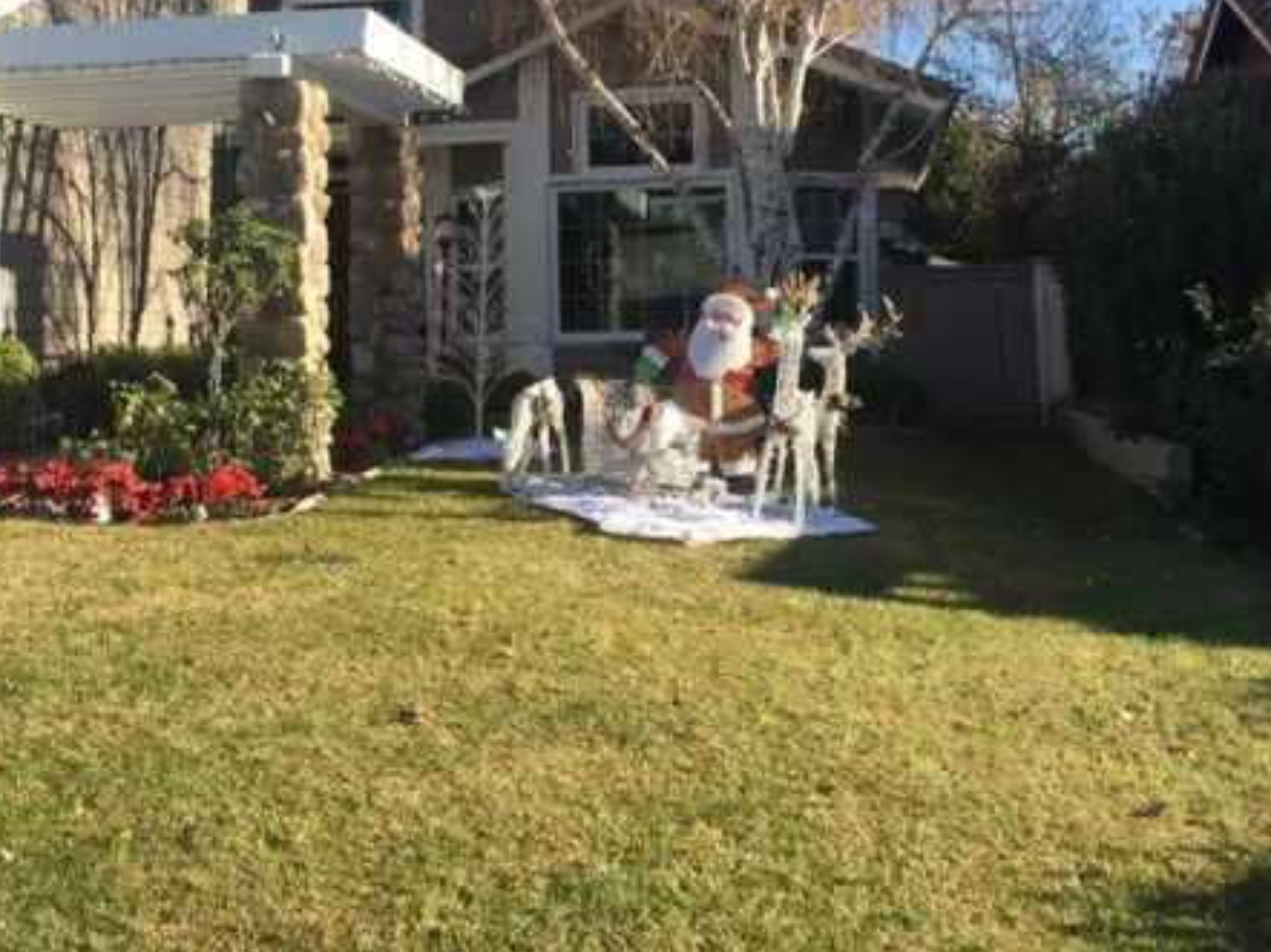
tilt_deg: +4.3
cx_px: 344
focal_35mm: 49
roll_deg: +0.2
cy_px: 242
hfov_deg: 38.1
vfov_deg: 29.2
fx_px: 1798
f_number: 2.2
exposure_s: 1/1014
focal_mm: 4.15
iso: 32
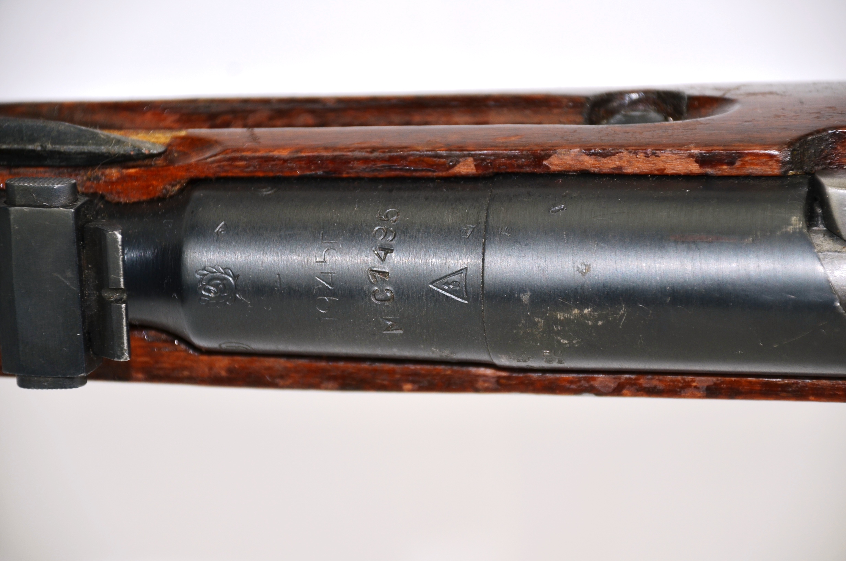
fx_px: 4749
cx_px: 423
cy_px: 280
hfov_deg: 10.2
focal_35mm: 202
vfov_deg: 6.8
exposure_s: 1/200
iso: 200
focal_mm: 135
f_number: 5.6
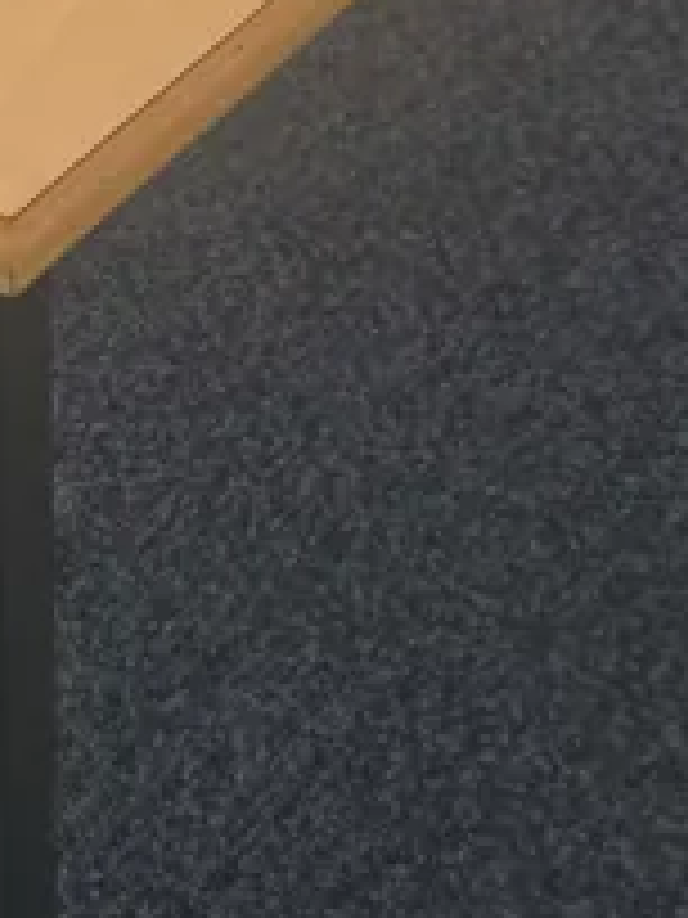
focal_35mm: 120
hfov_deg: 12.1
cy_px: 34
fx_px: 3180
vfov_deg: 16.1
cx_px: -81
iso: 160
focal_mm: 6.3
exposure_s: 1/100
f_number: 1.7
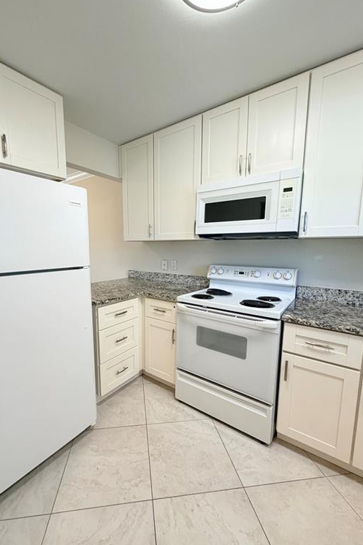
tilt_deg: -6.9
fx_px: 227
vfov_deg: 100.4
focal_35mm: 15
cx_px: 161
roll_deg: -0.3
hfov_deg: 77.0
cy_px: 278
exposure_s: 1/120
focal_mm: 2.22
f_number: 2.2
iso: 250
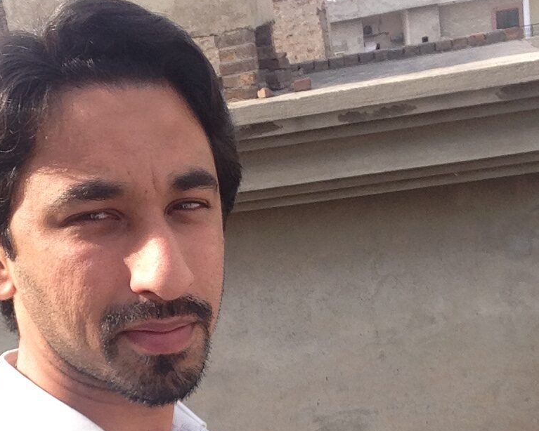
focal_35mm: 57
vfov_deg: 26.3
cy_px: 333
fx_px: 910
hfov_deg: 32.9
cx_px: 206
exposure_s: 1/416
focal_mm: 2.18
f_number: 2.4
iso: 32
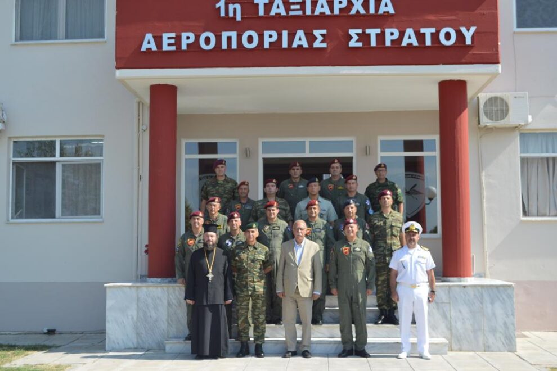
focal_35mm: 45
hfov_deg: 43.6
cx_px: 278
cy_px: 186
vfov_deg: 29.9
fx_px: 696
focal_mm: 30
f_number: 5
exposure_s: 1/1250
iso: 400
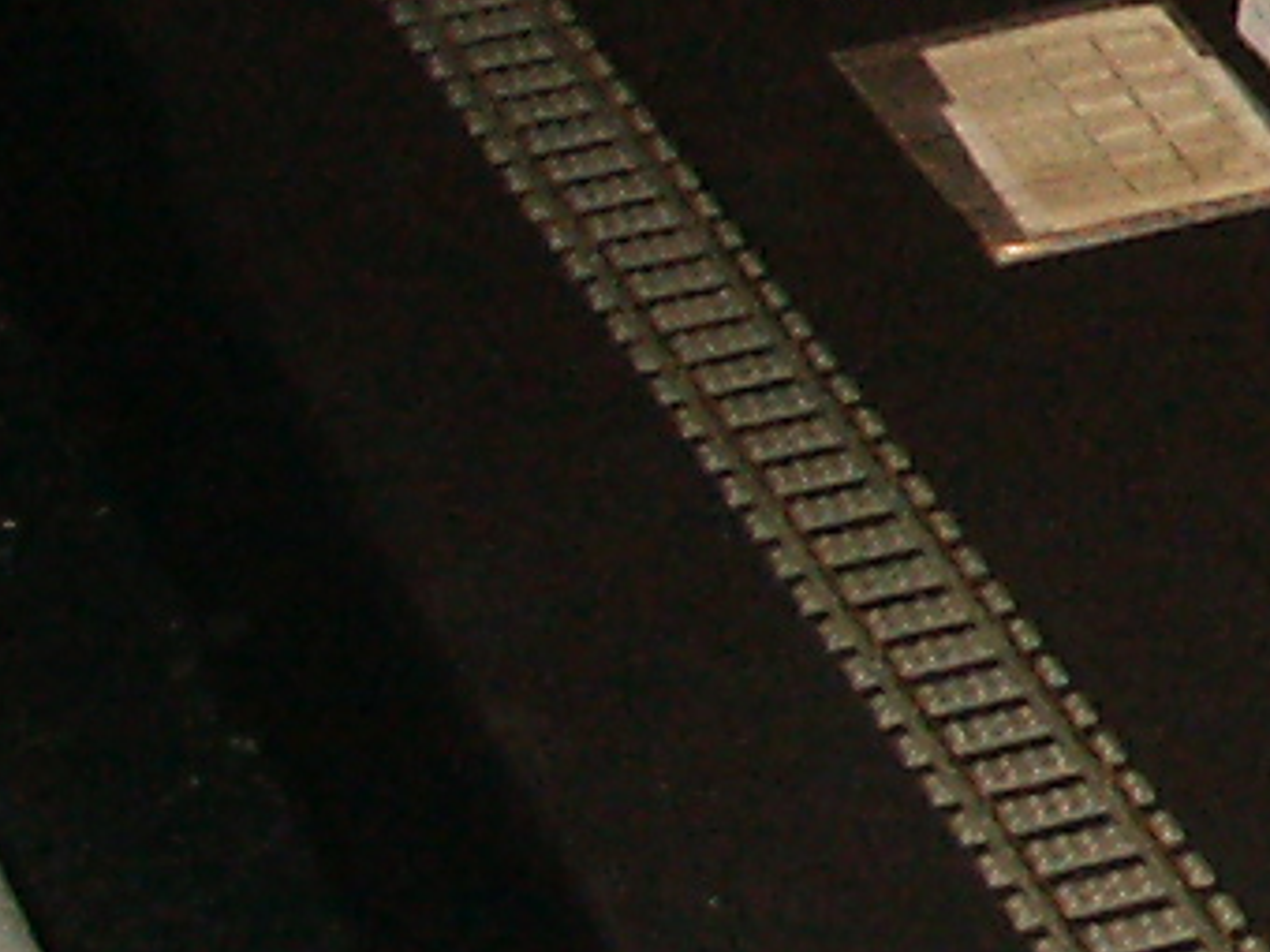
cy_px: -306
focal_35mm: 234
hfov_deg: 7.7
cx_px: 3436
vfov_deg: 6.3
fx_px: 8585
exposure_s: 1/45
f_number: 3
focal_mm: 7.18
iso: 200
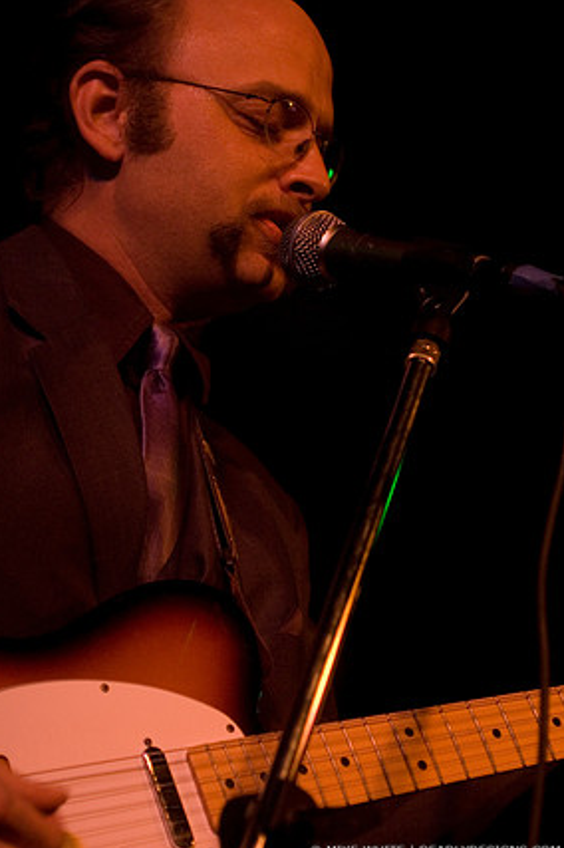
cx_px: 269
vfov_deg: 20.8
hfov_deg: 13.9
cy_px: 413
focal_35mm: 98
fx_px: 2307
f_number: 3.2
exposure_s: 1/50
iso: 800
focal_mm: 62
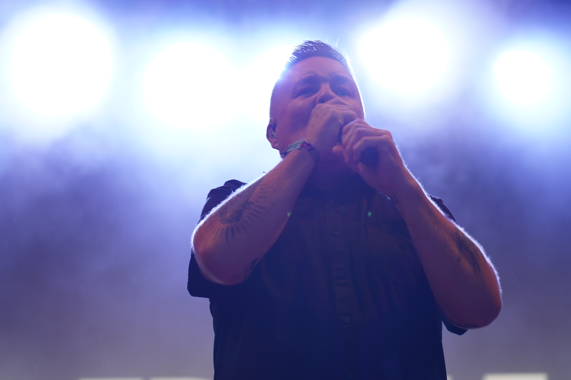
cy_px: 190
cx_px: 286
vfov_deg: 13.0
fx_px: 1665
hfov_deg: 19.5
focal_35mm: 105
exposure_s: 1/125
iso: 200
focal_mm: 105
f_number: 4
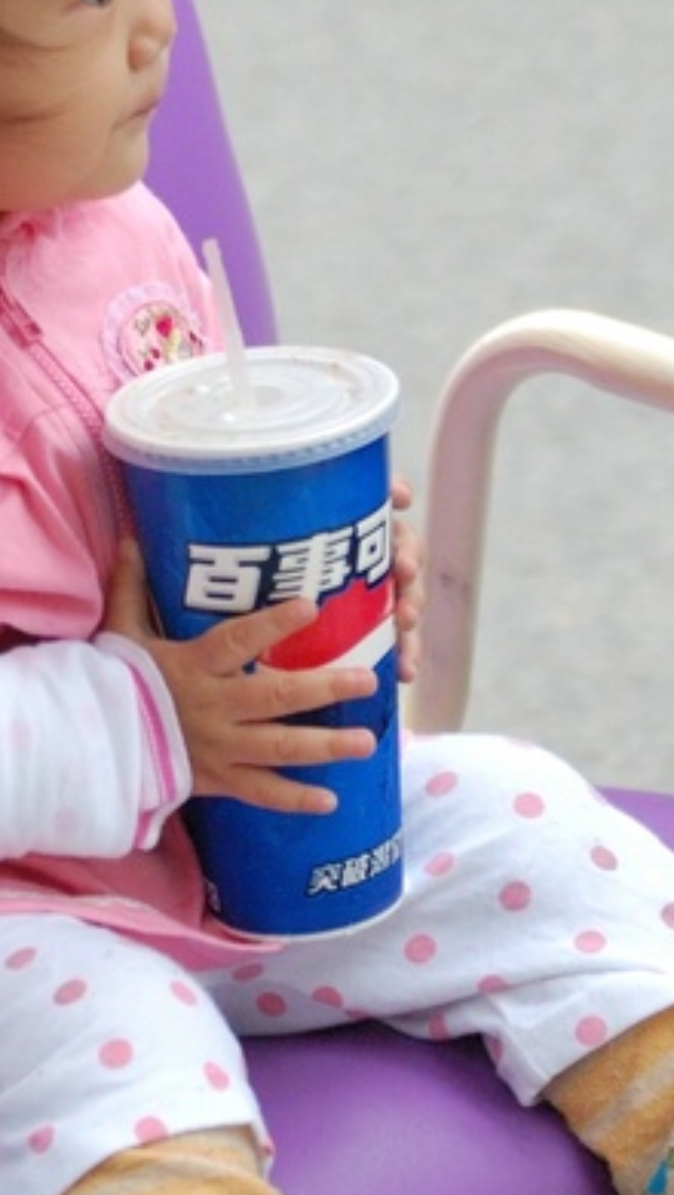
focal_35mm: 206
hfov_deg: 5.9
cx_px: 109
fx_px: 6531
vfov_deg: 10.4
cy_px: 408
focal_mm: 50
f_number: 2.8
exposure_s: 1/800
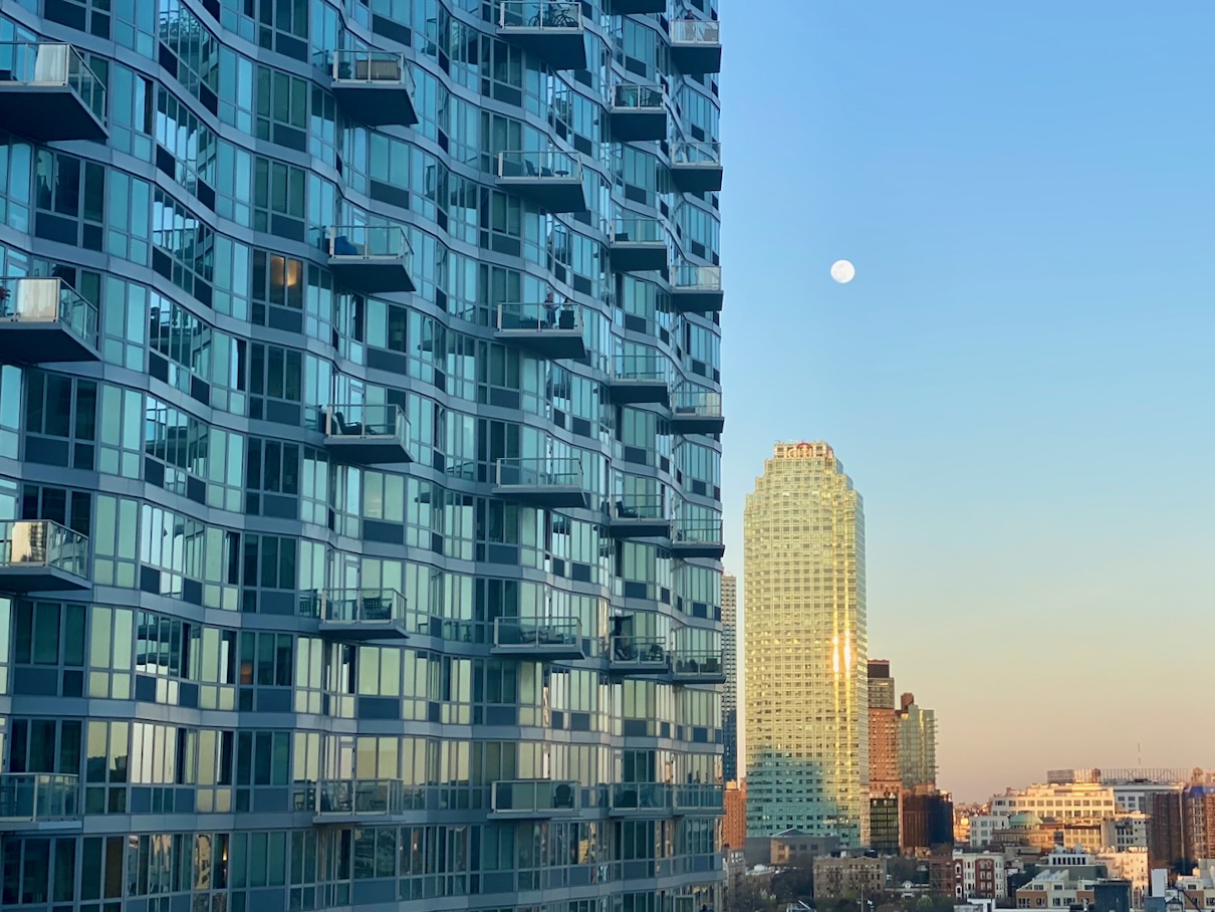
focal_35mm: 55
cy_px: 434
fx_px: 1931
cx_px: 624
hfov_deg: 34.9
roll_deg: -0.4
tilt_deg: +11.2
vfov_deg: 26.6
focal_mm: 6
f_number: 2
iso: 20
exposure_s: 1/381
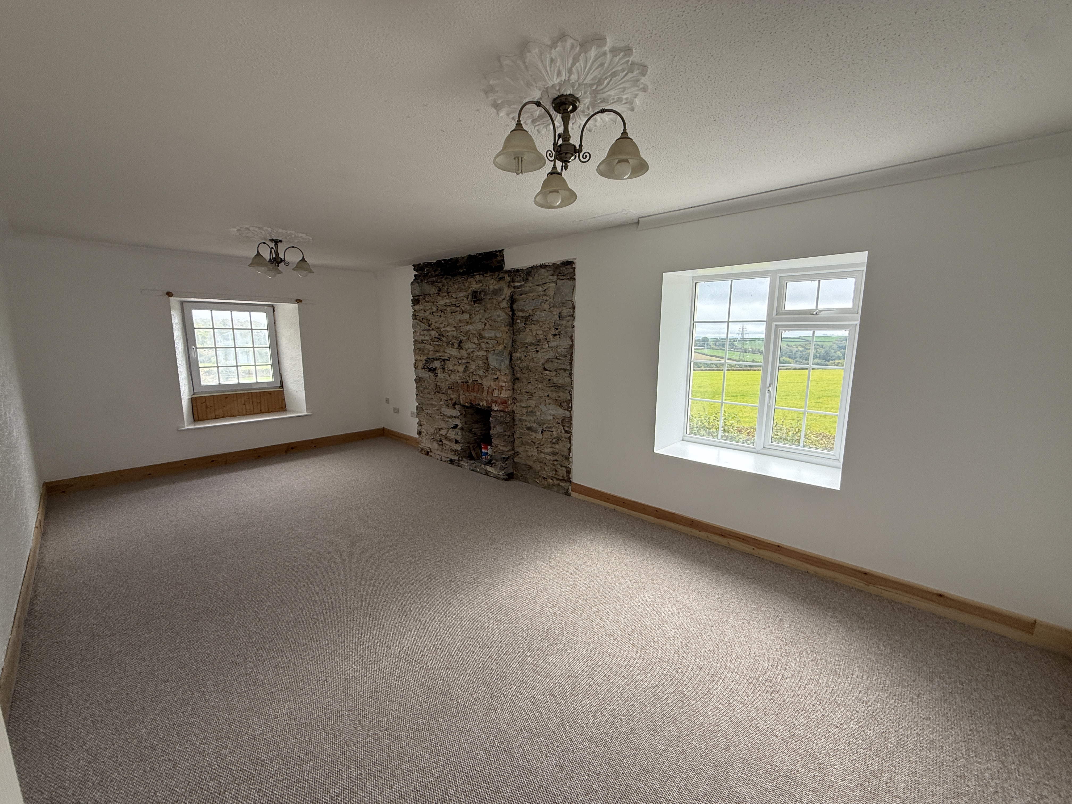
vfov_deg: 85.7
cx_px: 536
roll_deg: -0.1
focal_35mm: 14
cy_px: 402
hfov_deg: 102.1
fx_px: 434
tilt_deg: -9.6
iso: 64
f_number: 2.2
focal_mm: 2.22
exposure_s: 1/99
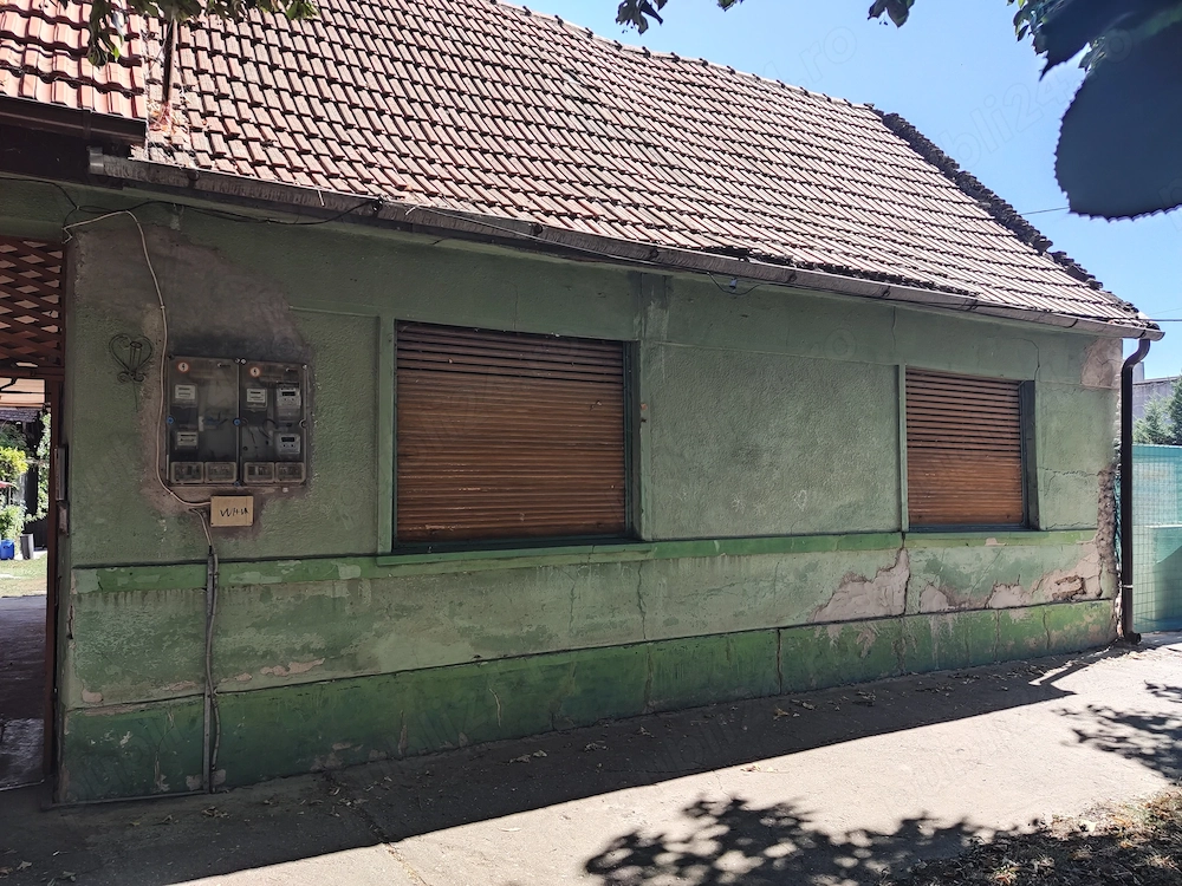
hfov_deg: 69.4
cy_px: 443
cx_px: 591
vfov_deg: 54.9
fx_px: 854
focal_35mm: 25
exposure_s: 1/173
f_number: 1.79
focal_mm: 4.71
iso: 50
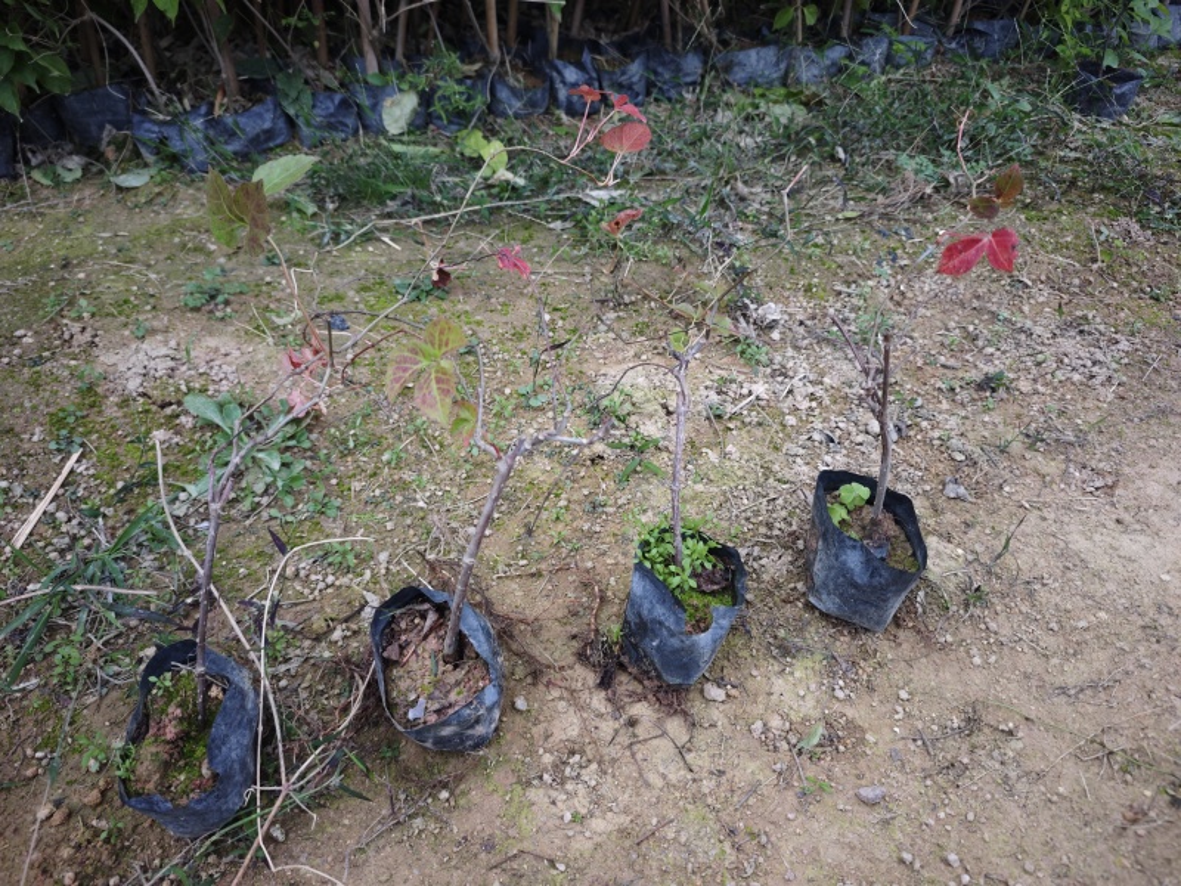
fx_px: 785
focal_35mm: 23
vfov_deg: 58.9
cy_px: 443
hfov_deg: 73.9
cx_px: 590
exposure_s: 1/33.3
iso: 800
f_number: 1.6
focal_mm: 6.55
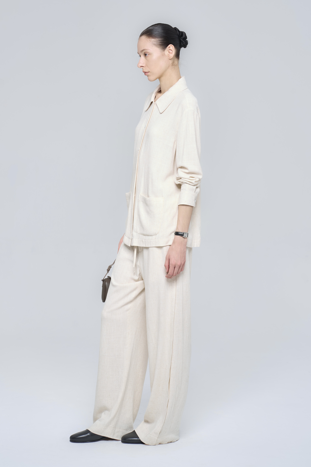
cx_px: 156
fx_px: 1101
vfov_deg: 23.9
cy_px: 234
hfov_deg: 16.1
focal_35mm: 85
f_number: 8
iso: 200
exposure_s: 1/125
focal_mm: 85
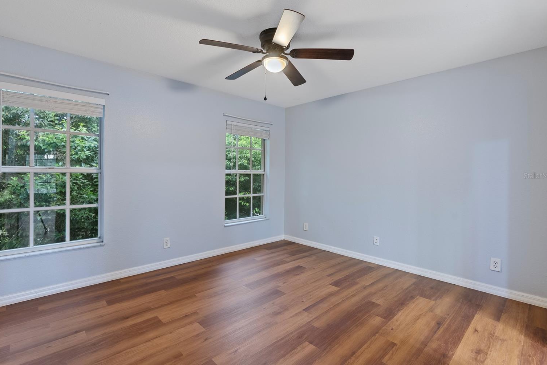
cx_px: 266
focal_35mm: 17
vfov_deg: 70.4
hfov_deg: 93.2
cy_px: 175
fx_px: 258
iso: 400
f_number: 8
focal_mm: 16
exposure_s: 1.3
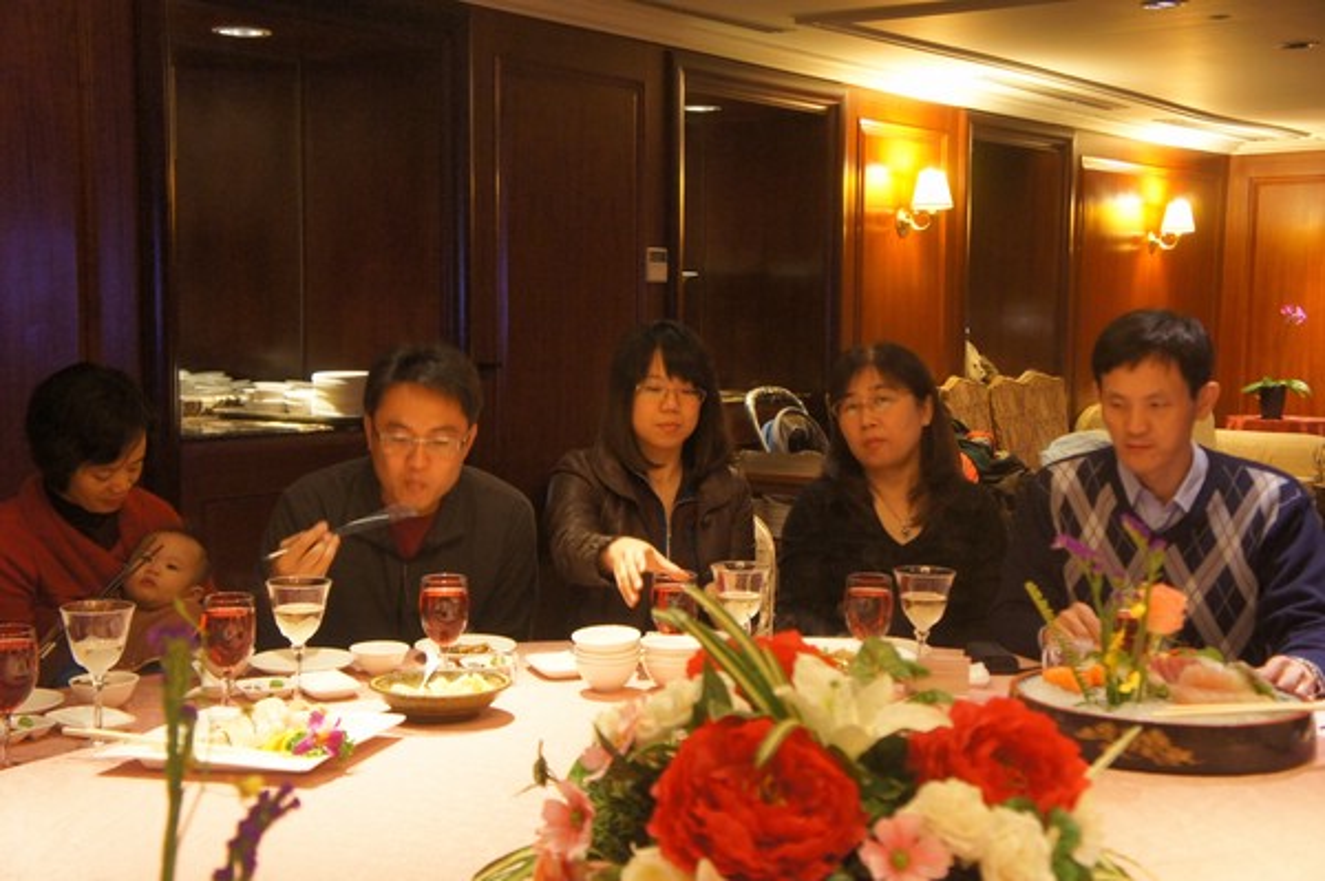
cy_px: 440
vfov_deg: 28.0
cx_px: 662
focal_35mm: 48
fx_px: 1765
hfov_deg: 41.1
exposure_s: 1/25
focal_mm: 32
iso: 1600
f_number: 4.5
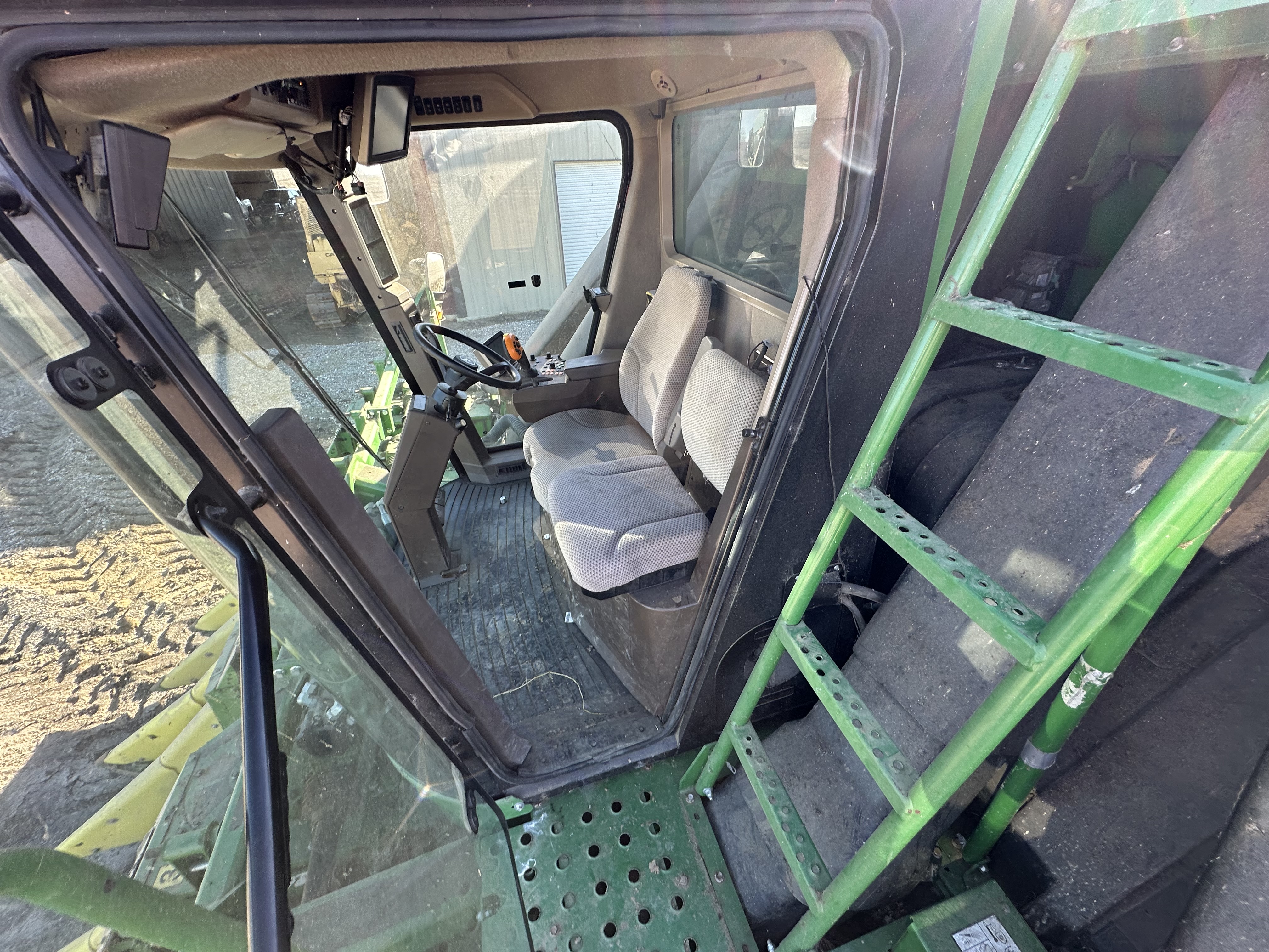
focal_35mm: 14
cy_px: 476
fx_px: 513
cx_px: 634
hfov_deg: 102.1
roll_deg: +2.8
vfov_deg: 85.7
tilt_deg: -31.8
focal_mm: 2.22
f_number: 2.2
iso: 40
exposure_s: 1/99
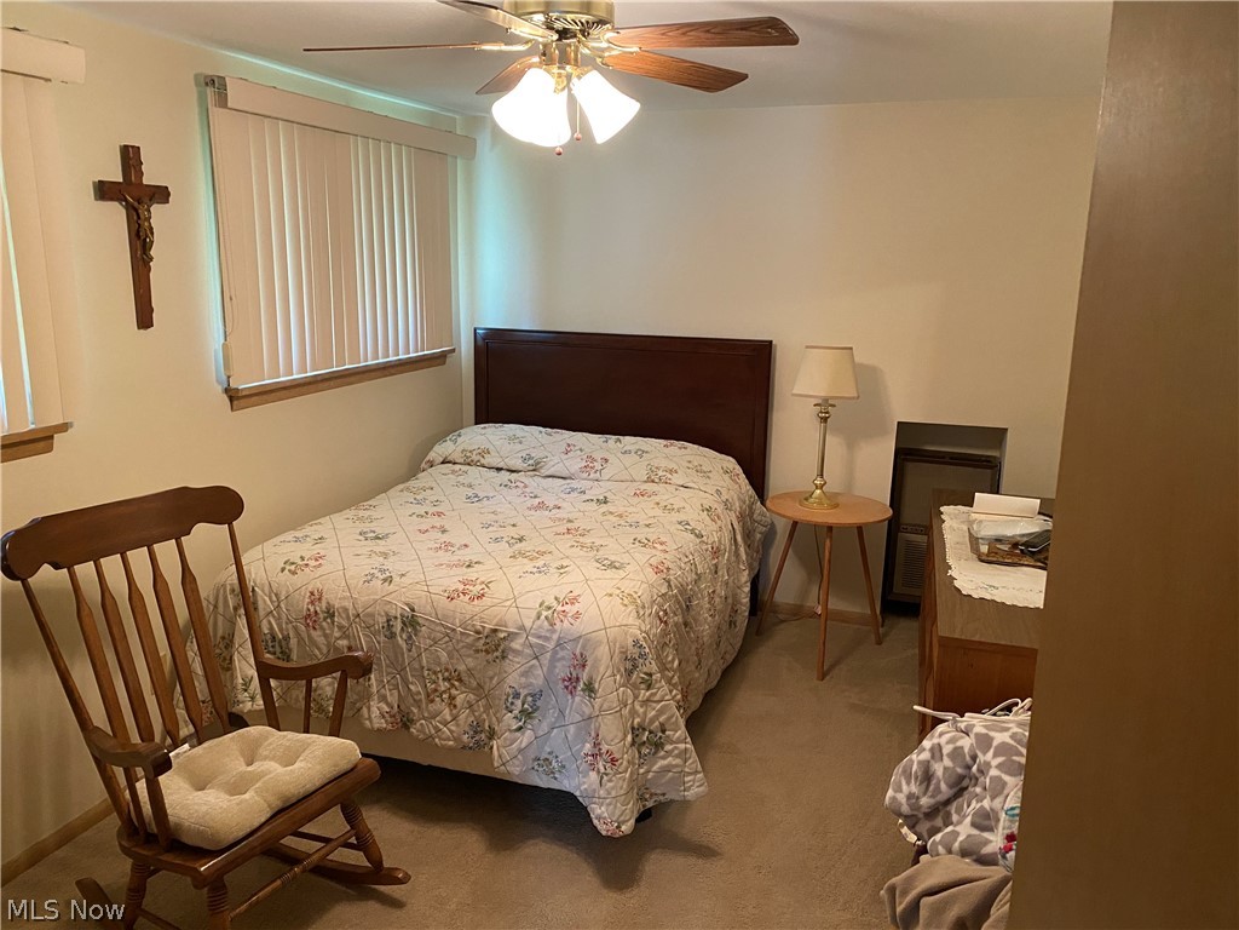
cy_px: 465
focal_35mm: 26
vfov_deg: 53.1
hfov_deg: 67.3
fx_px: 931
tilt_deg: -12.5
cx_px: 620
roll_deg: -1.3
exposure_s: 1/40
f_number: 1.8
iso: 400
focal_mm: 4.25
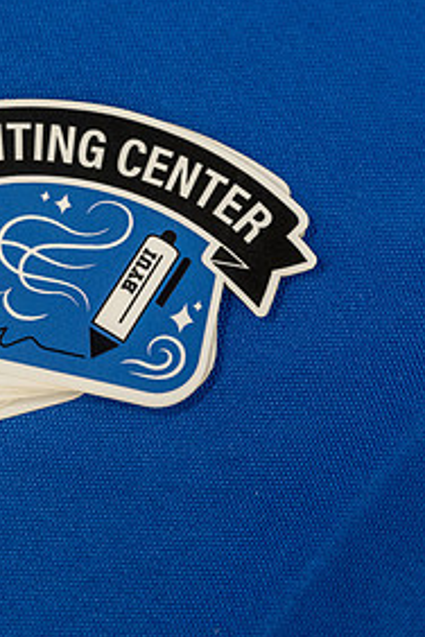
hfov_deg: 8.7
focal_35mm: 157
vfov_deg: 13.1
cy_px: 252
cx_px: -9
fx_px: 2780
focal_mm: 70
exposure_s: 1/125
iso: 1000
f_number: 5.6
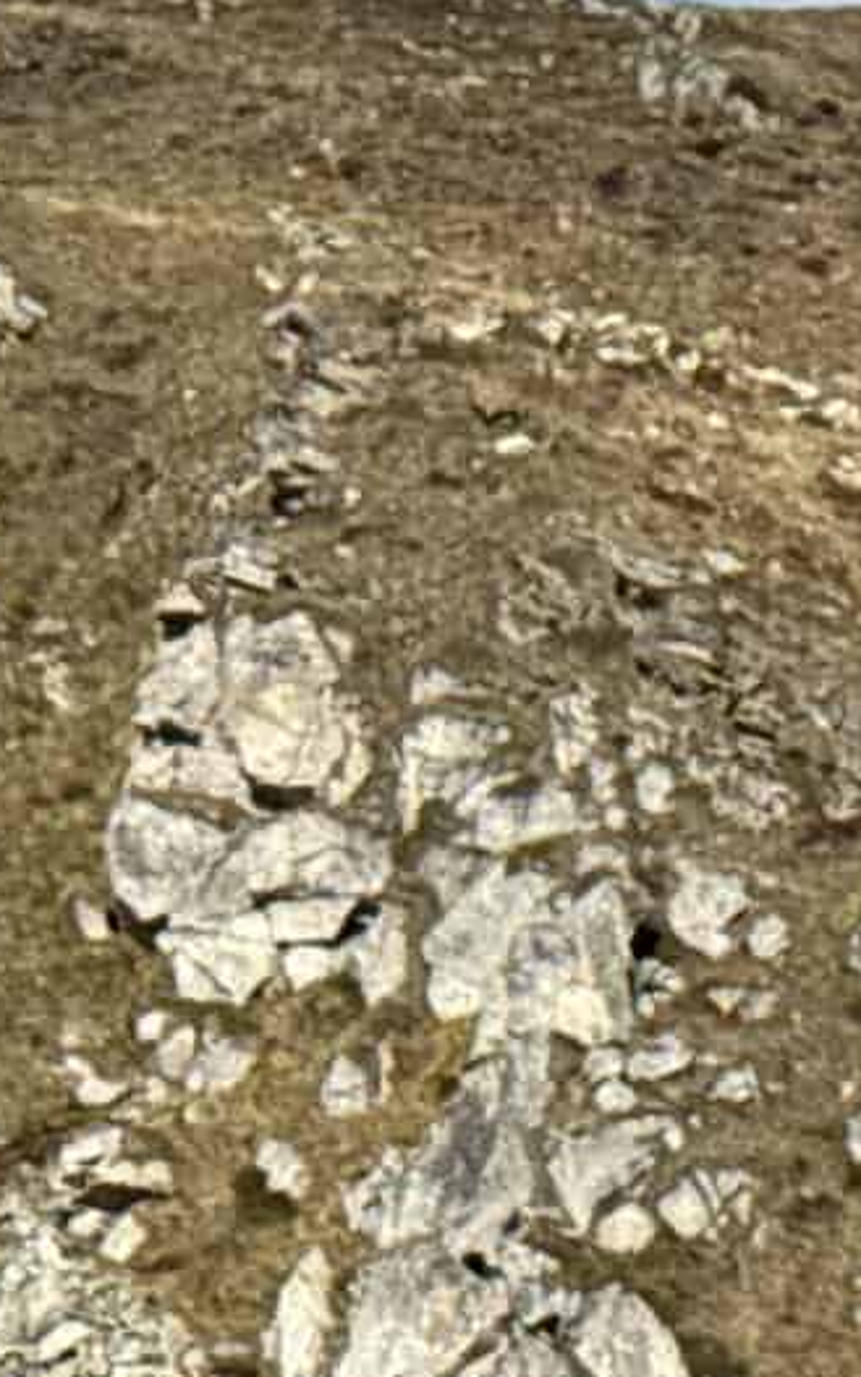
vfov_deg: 8.8
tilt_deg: -0.9
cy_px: 2013
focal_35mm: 232
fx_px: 8705
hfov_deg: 5.4
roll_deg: -0.9
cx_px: 2392
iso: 64
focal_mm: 6.76
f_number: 1.78
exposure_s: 1/7937
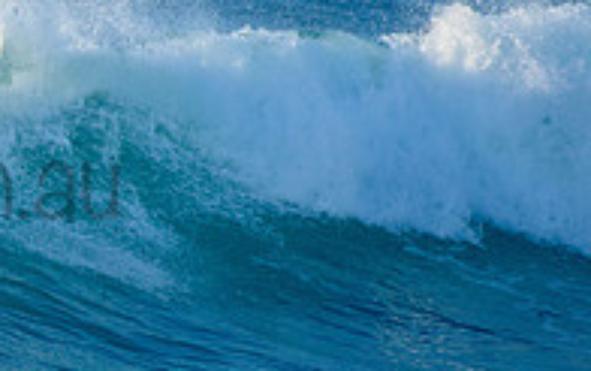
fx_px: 24317
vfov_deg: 0.9
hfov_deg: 1.4
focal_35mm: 1508
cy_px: 149
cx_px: -199
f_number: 5.6
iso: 450
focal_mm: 500
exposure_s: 1/2000
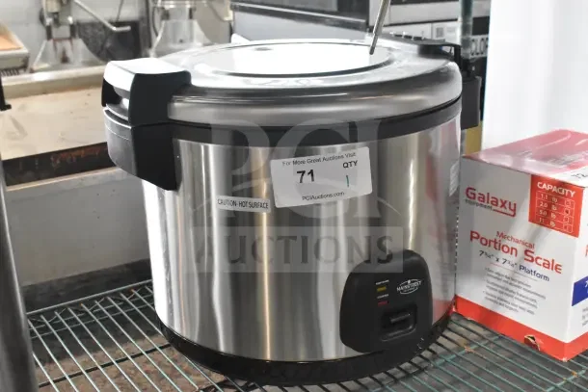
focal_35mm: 45
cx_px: 294
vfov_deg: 29.9
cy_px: 196
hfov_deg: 43.6
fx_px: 735
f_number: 6.3
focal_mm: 30
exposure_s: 1/160
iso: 6400
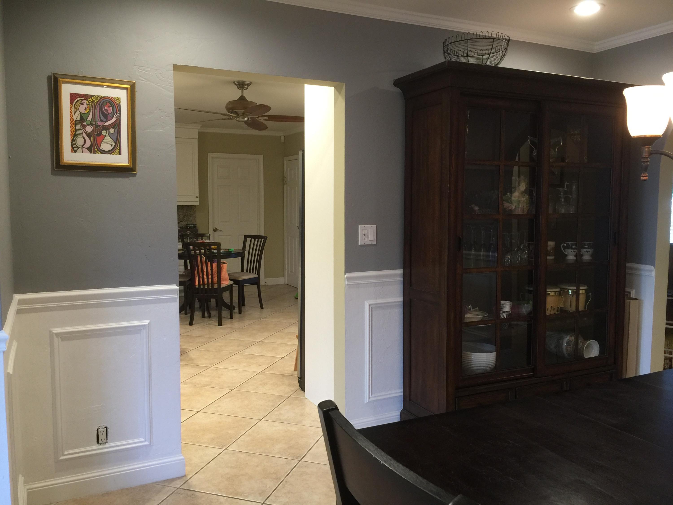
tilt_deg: -5.4
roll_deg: -1.2
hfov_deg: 61.7
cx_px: 336
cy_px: 252
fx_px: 564
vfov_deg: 48.2
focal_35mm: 29
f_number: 2.2
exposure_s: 1/15
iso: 64
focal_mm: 4.15
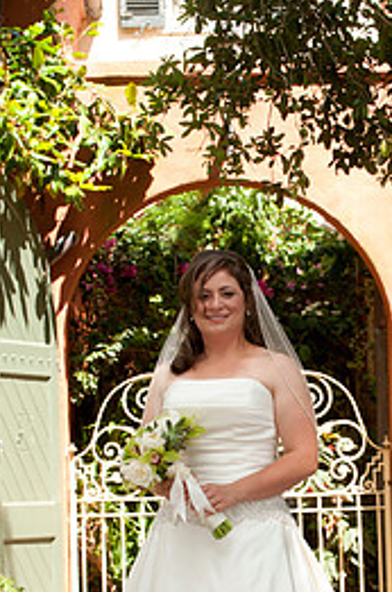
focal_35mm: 164
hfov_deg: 8.3
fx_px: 2689
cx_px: 275
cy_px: 479
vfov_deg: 12.5
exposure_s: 1/250
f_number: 6.3
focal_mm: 95
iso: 320
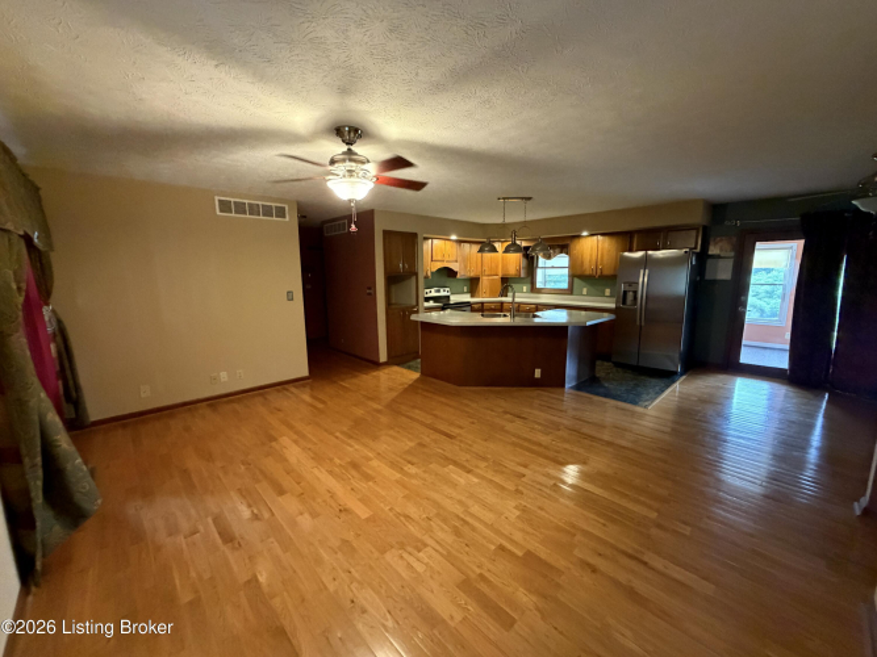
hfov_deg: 102.1
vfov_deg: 85.7
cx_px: 438
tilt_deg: -9.2
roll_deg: +1.3
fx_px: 355
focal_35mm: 14
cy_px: 328
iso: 1000
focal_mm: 2.22
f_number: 2.2
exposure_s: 1/60
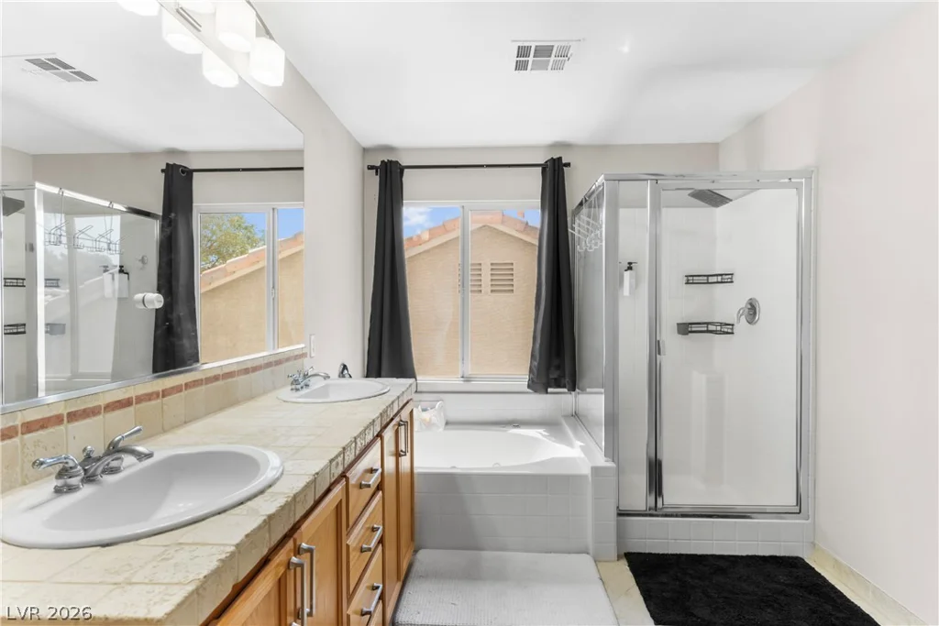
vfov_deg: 64.6
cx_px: 470
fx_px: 496
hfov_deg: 86.9
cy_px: 313
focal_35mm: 19
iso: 400
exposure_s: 1/8
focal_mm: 19
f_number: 8
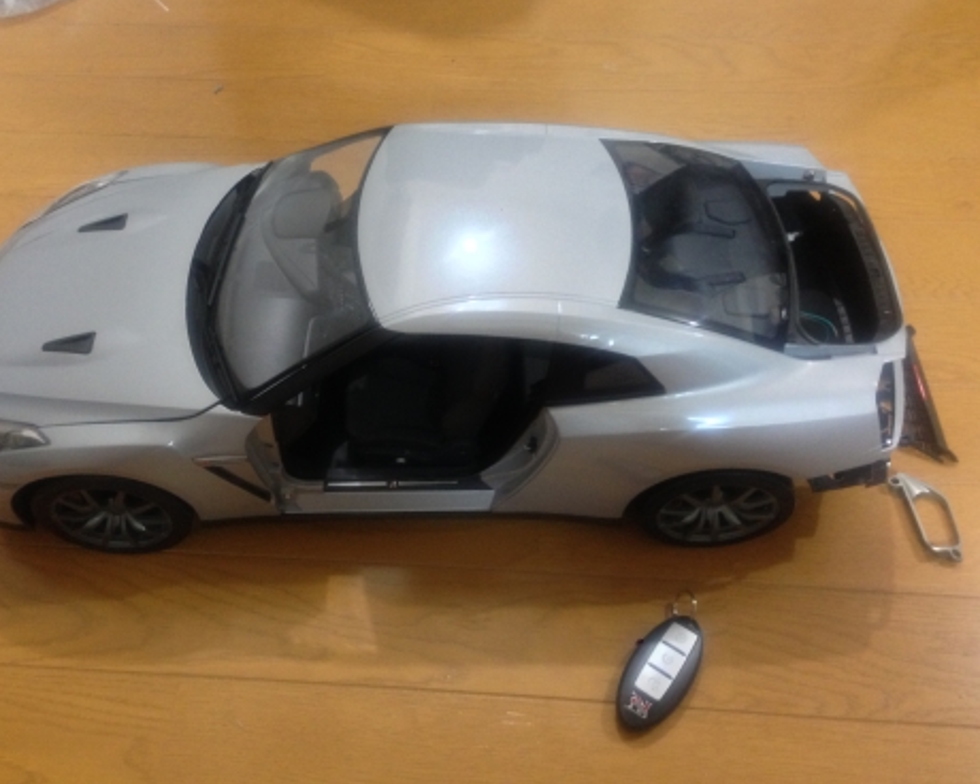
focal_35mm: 35
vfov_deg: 42.2
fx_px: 1015
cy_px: 387
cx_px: 452
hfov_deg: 51.5
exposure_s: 1/15
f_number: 2.4
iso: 400
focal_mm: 4.13
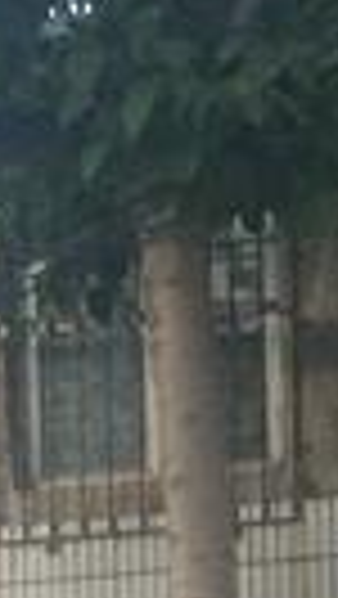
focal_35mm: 143
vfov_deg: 13.7
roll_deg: +0.2
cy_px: 1012
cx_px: 518
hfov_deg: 8.3
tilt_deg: -2.7
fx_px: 2274
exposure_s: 1/30
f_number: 2.2
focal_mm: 4.15
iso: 64
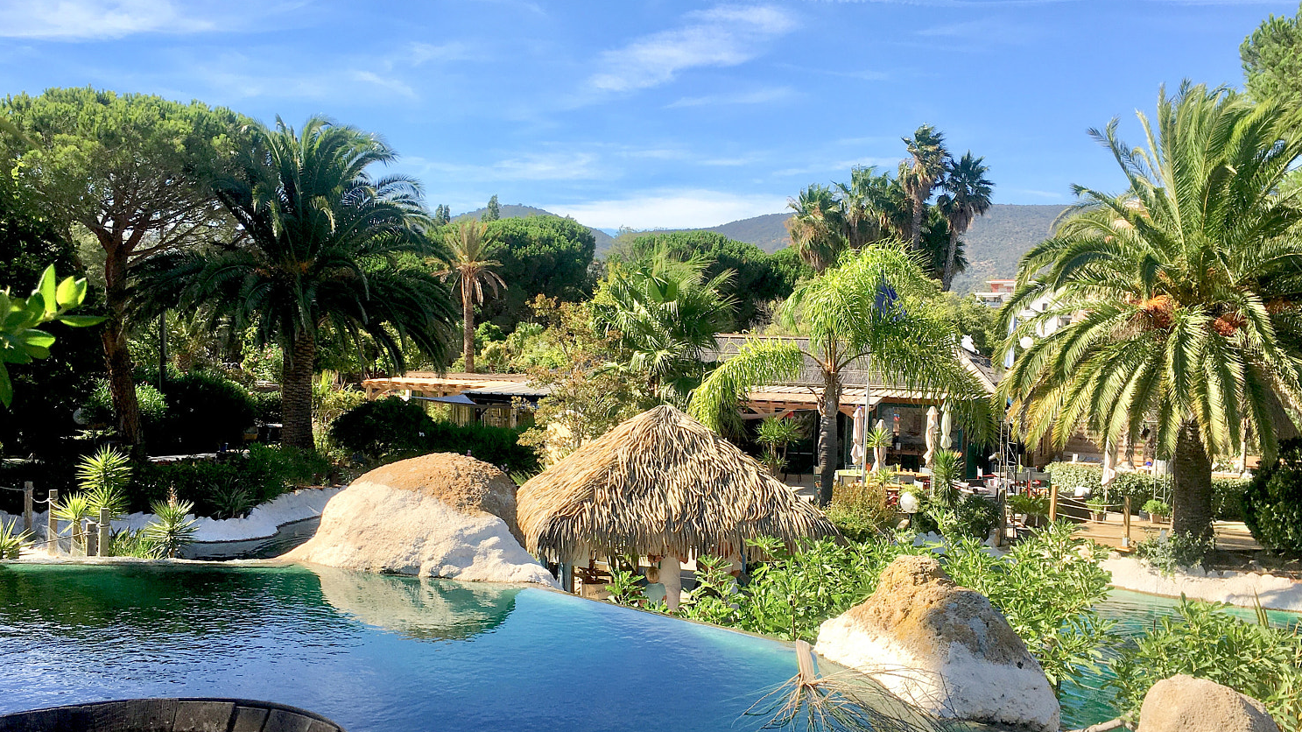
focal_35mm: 34
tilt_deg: -2.6
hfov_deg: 58.0
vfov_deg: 34.6
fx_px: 1174
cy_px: 428
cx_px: 646
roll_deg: -0.9
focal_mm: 4.15
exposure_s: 1/1166
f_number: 2.2
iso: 25
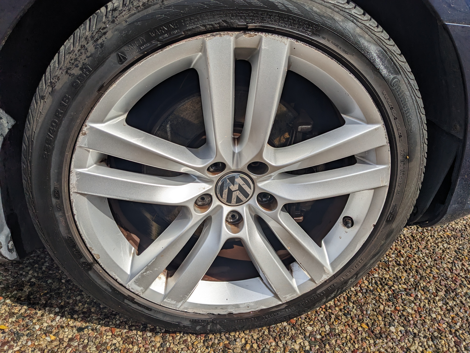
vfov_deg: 51.4
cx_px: 235
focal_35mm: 27
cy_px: 176
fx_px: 367
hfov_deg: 65.3
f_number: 1.73
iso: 51
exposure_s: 1/4673
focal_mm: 4.38
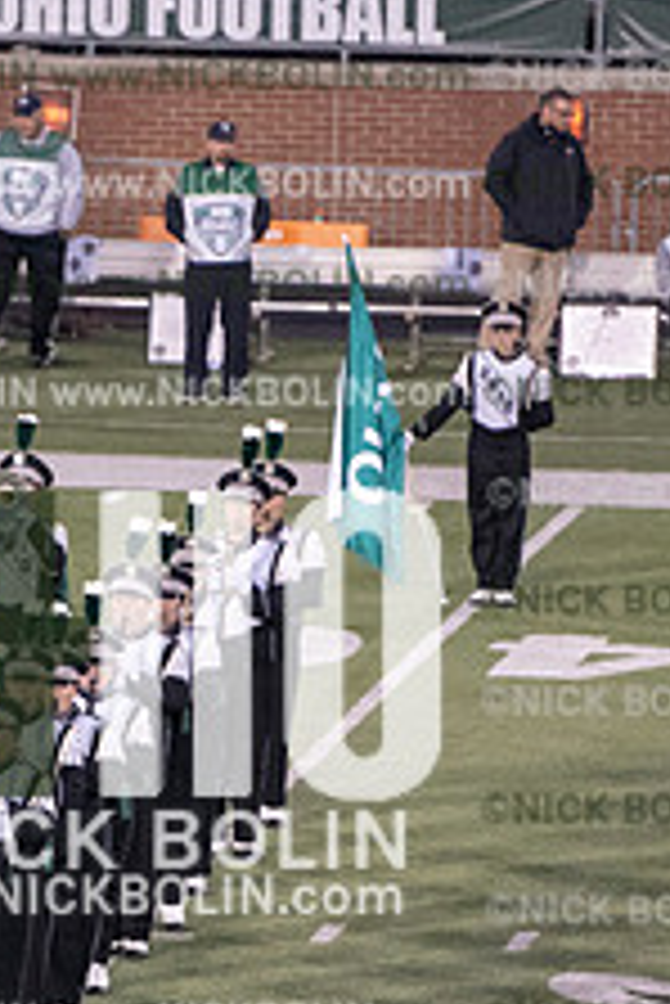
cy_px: 705
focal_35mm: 520
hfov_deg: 2.6
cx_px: 121
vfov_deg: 4.0
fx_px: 14493
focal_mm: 200
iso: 5000
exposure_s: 1/1250
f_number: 3.2
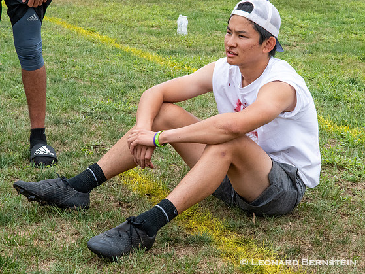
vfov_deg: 15.4
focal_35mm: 96
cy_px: 130
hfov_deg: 20.4
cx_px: 205
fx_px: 1012
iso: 1600
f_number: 11
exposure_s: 1/800
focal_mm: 55
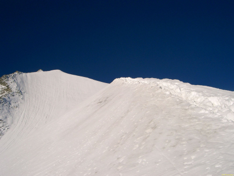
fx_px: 264
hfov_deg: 47.9
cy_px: 88
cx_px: 117
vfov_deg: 36.8
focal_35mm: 39
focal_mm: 8
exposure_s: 1/1600
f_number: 4.8
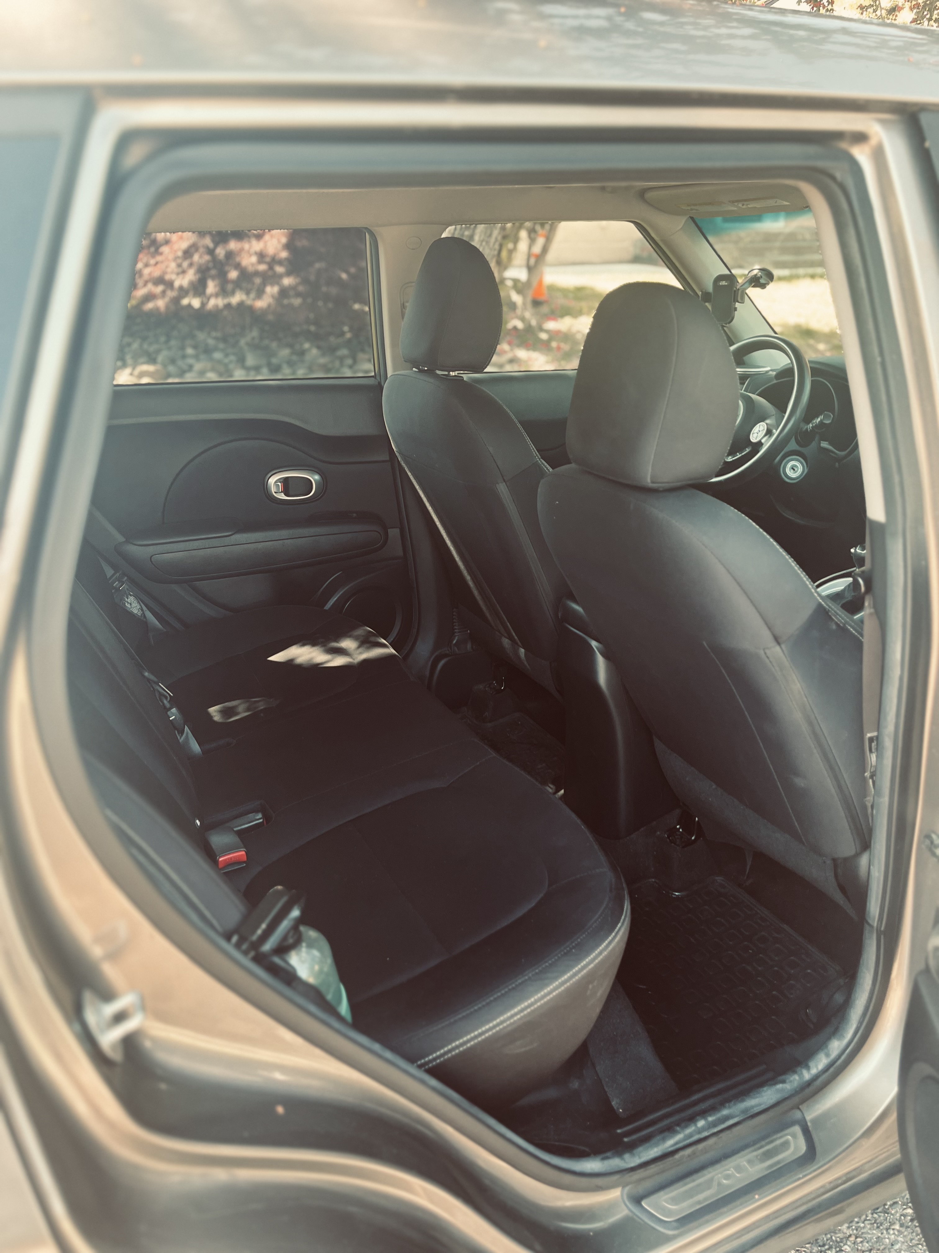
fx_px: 940
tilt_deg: -23.0
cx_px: 470
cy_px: 626
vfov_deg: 67.3
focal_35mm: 26
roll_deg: +0.0
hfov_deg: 53.1
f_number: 1.6
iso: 125
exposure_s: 1/61
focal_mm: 5.1
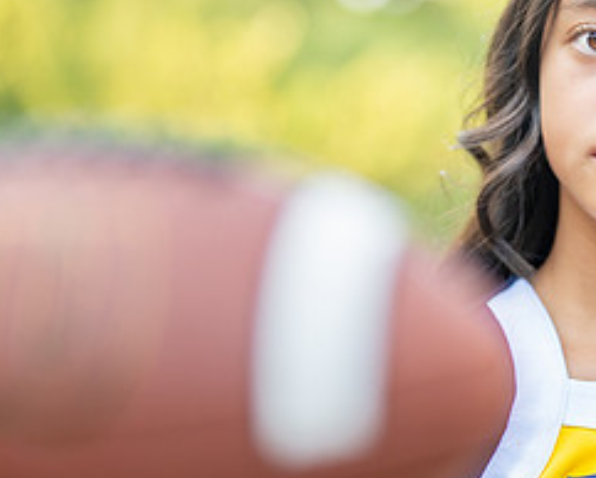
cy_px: 321
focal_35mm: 136
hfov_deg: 14.0
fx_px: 2400
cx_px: 553
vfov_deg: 11.3
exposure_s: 1/500
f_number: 1.2
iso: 200
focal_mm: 50
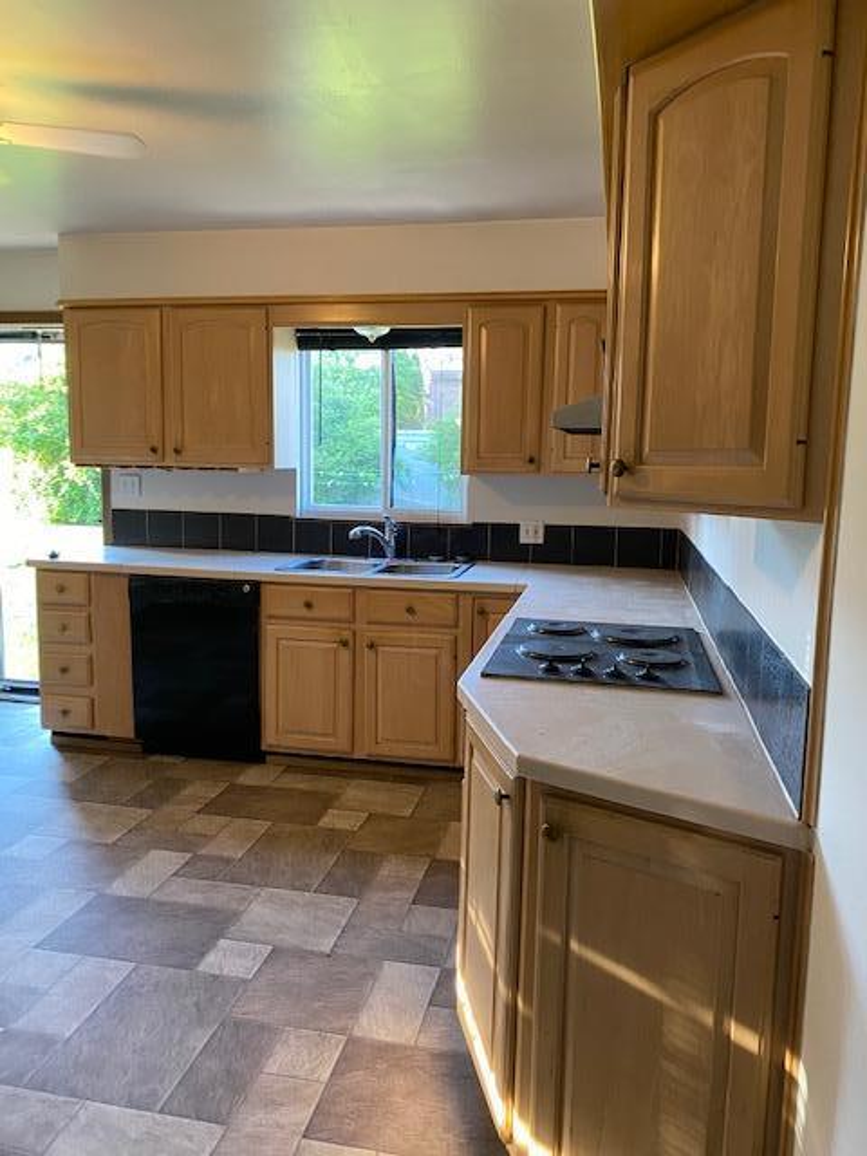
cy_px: 578
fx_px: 868
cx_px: 434
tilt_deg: -8.0
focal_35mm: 26
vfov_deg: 67.3
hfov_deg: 53.1
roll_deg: +0.0
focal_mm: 4.25
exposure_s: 1/60
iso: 250
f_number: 1.8
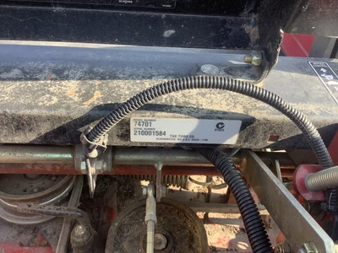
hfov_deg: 58.4
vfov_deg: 45.4
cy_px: 126
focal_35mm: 31
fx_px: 303
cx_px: 169
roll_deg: -4.3
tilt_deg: -42.0
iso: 32
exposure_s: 1/120
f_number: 2.4
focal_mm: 3.3
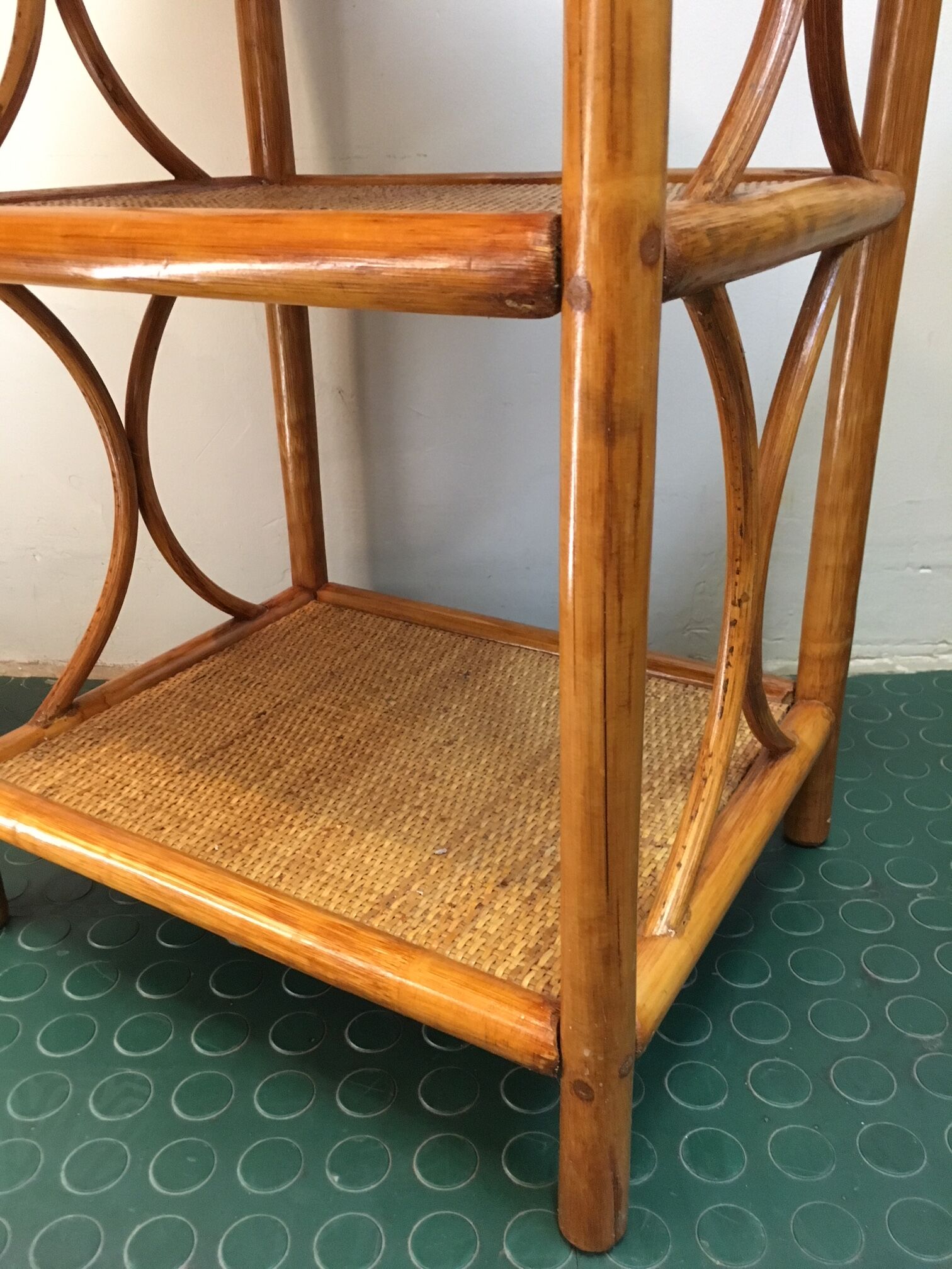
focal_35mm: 29
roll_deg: -0.2
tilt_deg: -23.7
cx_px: 476
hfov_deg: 48.2
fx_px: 1063
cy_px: 634
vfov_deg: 61.7
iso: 200
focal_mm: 4.15
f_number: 2.2
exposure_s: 1/17
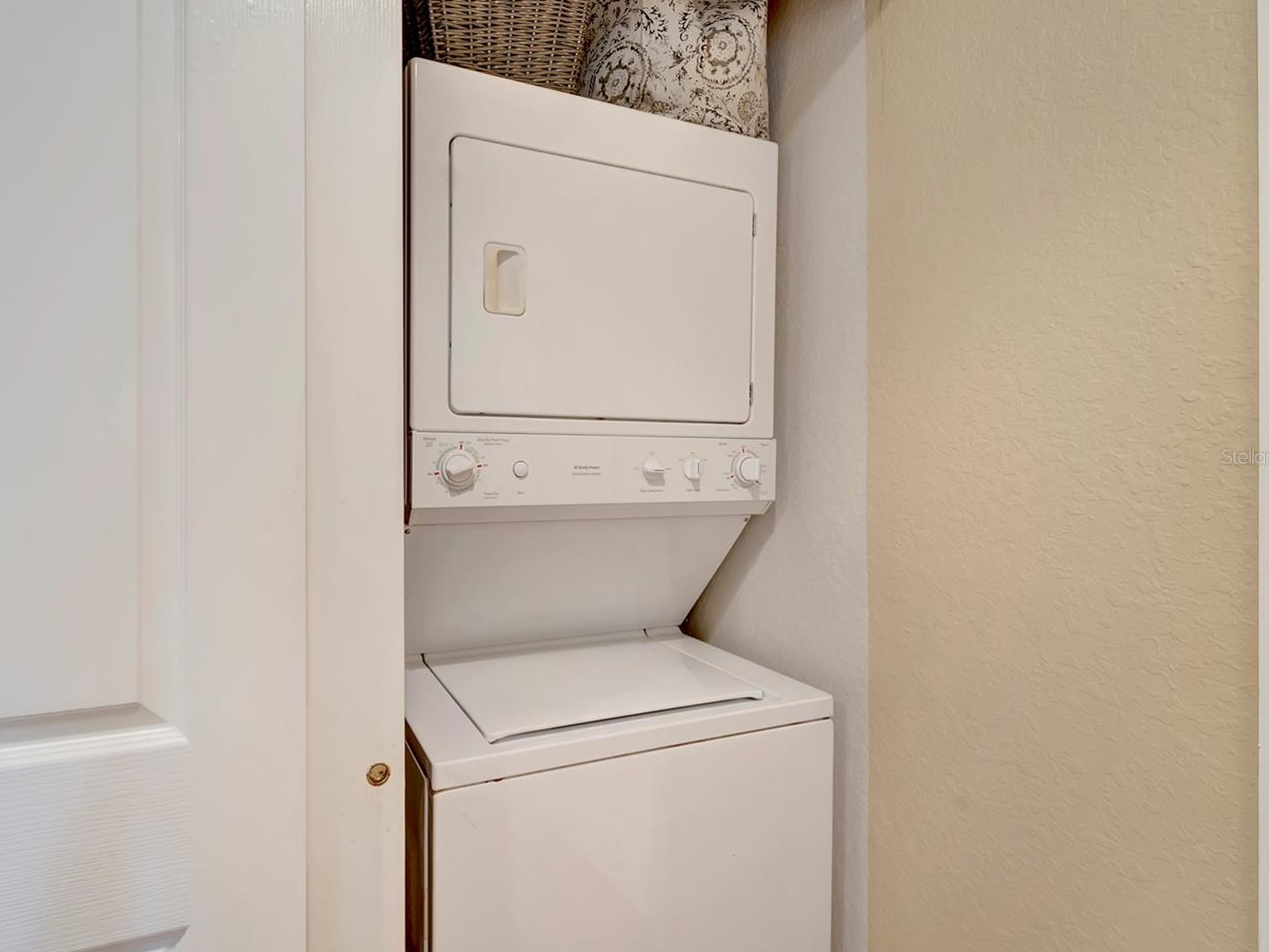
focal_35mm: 17
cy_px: 456
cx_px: 510
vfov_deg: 74.7
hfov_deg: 89.9
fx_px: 623
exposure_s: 1/2.5
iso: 250
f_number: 9
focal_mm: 14
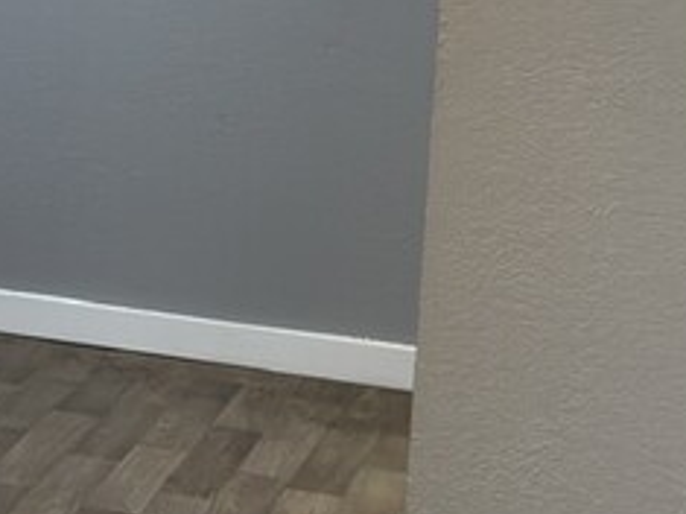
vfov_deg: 9.8
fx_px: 2912
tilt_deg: -1.7
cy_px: -248
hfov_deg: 10.6
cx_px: -1185
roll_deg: -1.1
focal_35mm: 147
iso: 200
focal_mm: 6.76
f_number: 1.78
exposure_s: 1/60
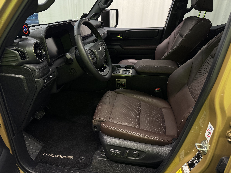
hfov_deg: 71.6
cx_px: 116
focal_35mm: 24
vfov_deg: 56.8
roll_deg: -0.3
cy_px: 86
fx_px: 160
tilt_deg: -26.0
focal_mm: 6.76
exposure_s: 1/50
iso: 250
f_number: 1.78
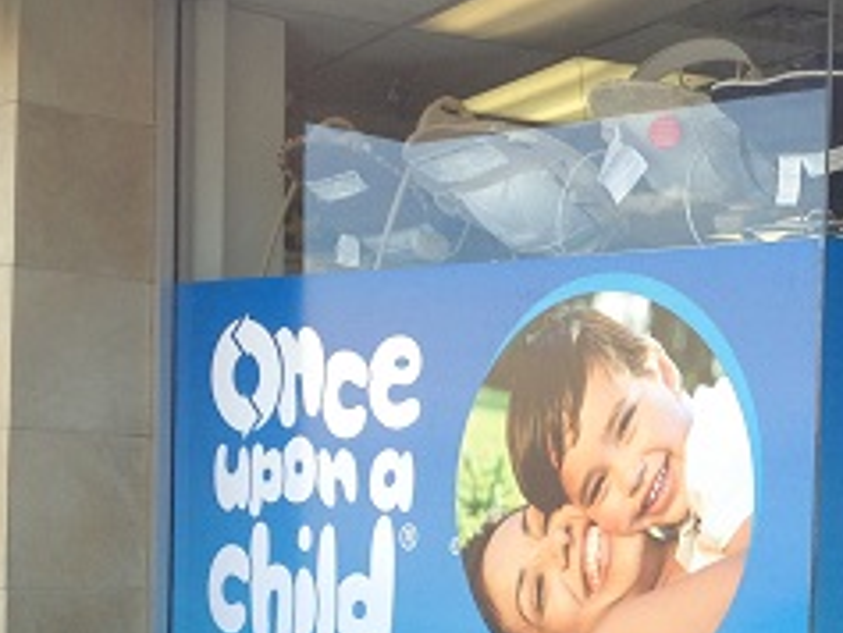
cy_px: 574
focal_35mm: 96
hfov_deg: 19.9
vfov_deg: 15.2
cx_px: 818
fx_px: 2339
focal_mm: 4.28
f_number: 2.4
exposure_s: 1/343
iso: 50
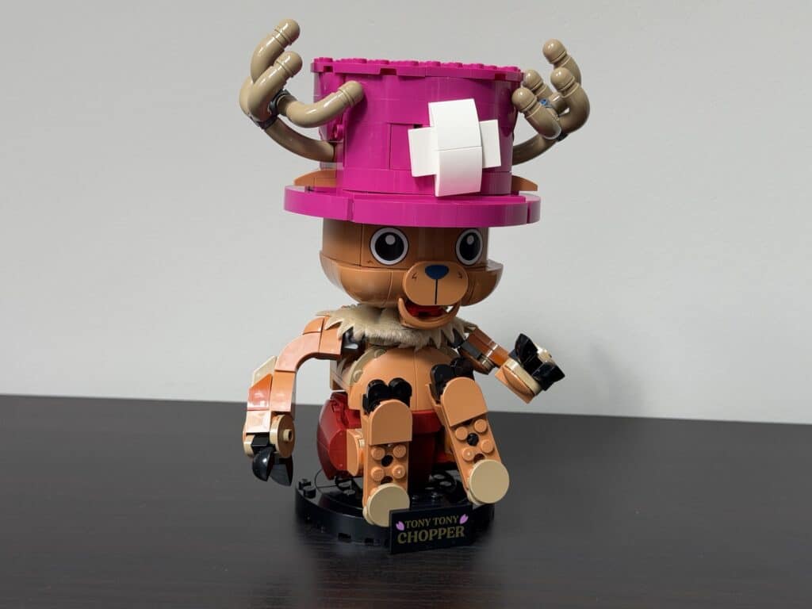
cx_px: 406
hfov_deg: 39.7
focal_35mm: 48
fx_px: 1126
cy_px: 304
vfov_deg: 30.3
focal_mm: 6.76
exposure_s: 1/121
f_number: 1.78
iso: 64
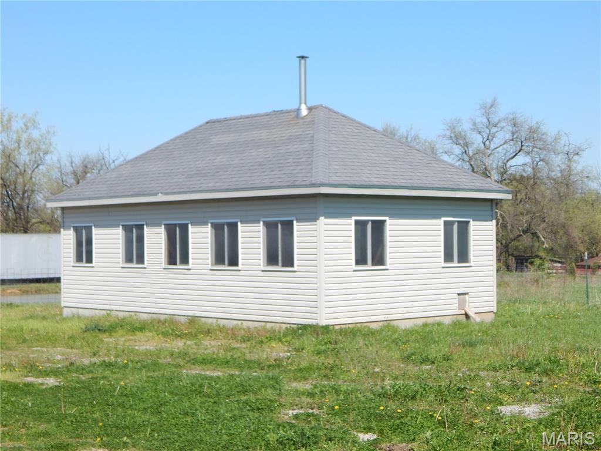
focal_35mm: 61
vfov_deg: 24.0
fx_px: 1059
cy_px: 226
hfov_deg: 31.7
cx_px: 300
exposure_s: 1/1500
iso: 125
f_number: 4
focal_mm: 10.9
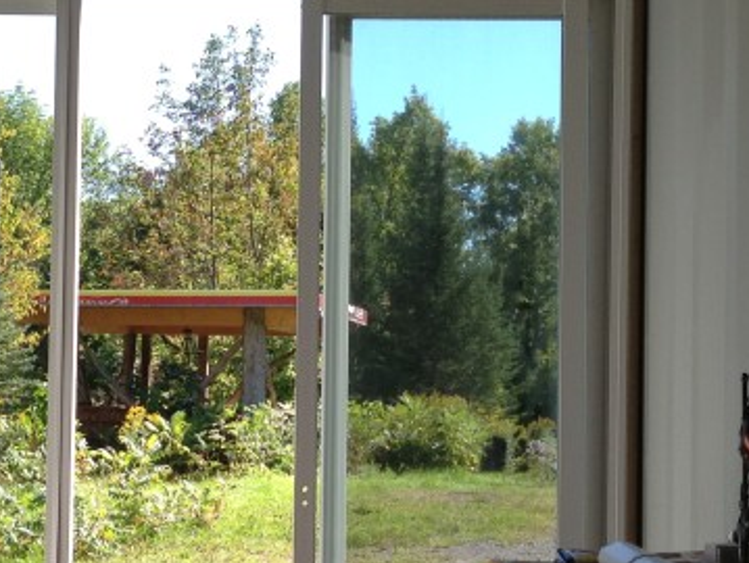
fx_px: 2036
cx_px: 125
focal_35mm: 94
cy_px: 317
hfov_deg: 20.6
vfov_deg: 15.7
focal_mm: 4.13
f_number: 2.4
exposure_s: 1/382
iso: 50
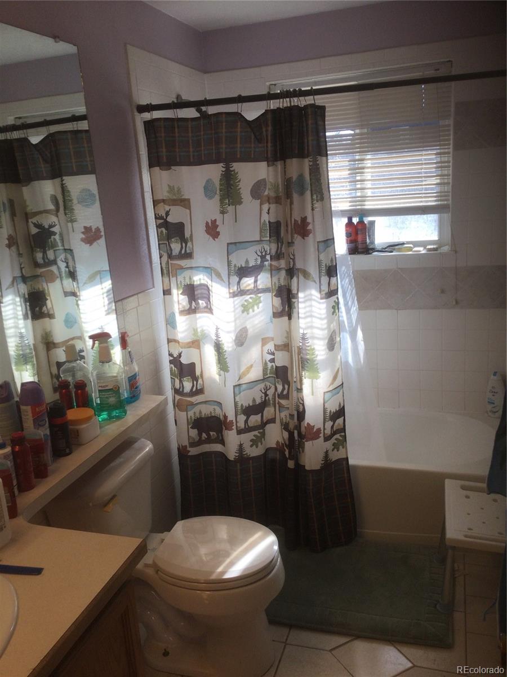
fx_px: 605
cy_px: 338
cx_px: 254
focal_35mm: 31
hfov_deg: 45.4
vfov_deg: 58.4
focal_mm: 3.3
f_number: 2.4
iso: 25
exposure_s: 1/120
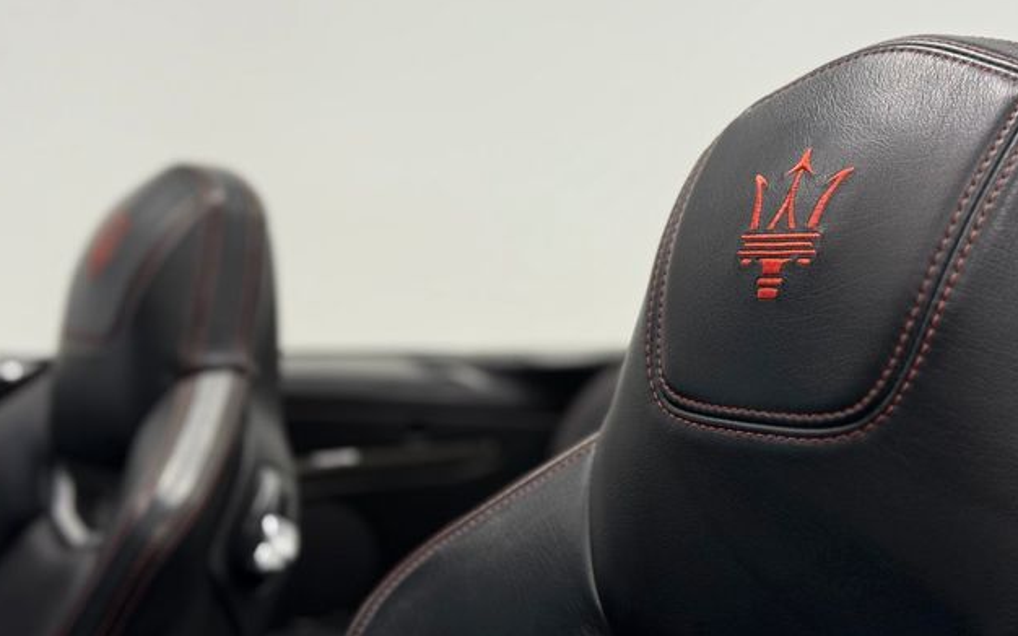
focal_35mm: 52
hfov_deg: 38.9
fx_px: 1442
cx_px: 502
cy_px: 275
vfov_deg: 24.8
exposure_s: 1/345
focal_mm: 6.76
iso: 64
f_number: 1.78
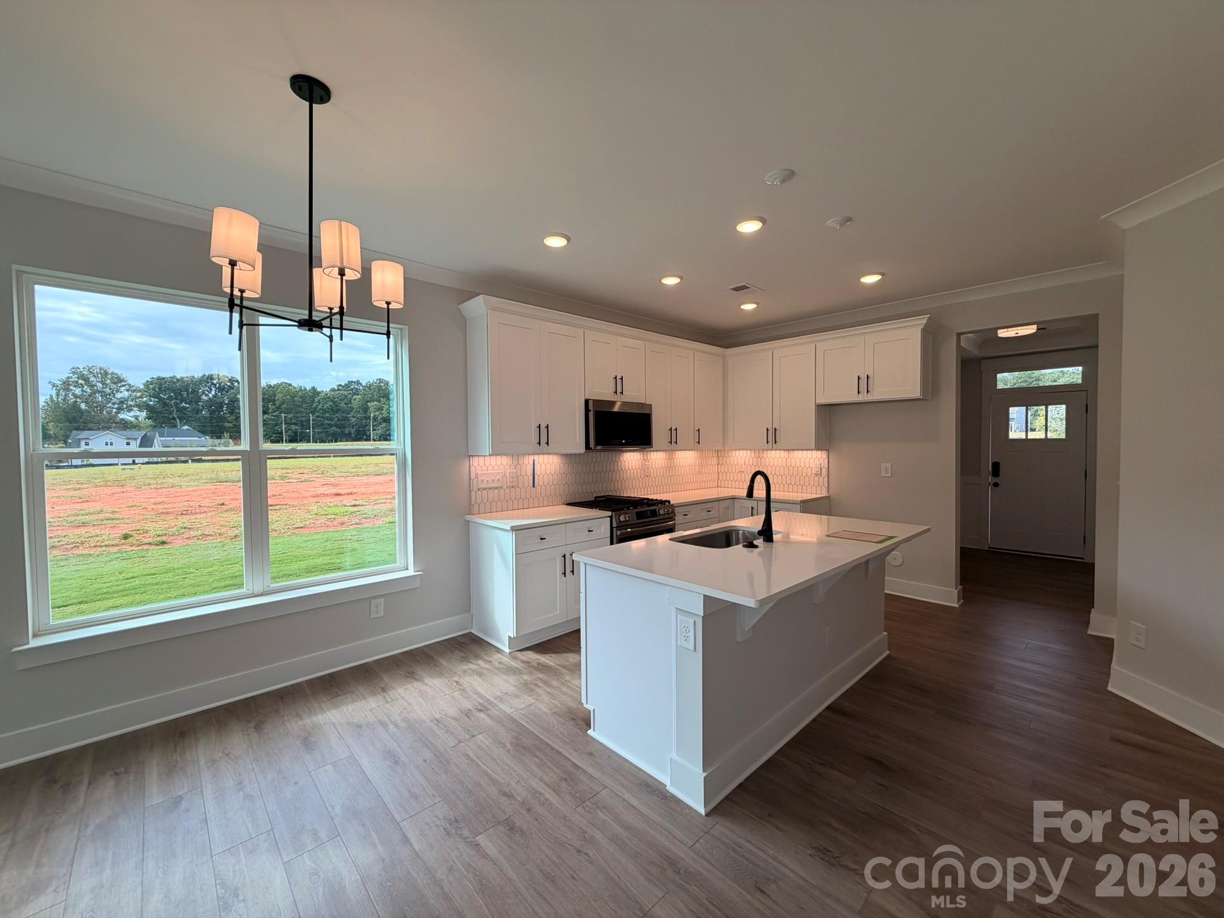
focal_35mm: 14
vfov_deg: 85.7
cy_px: 459
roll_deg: -0.1
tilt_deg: -1.5
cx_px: 612
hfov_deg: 102.1
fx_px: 495
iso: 40
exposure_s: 1/148
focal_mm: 2.22
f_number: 2.2
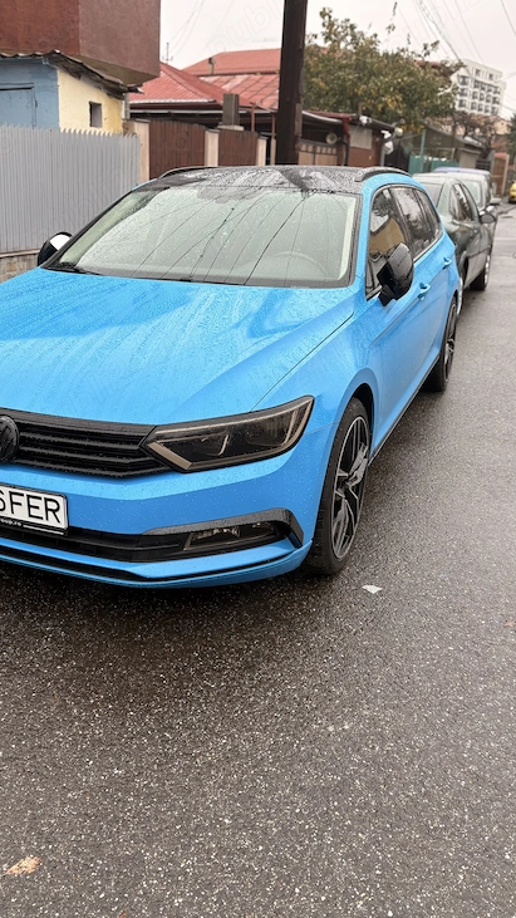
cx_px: 198
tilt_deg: -17.8
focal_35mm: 31
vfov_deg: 62.6
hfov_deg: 37.6
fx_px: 754
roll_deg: -1.1
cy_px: 424
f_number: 1.6
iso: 40
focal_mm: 5.96
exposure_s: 1/154
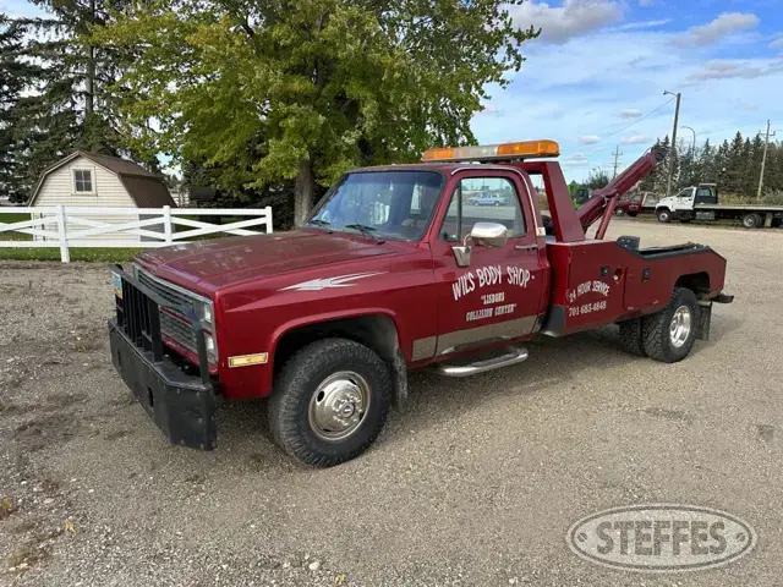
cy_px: 294
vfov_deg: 56.8
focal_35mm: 24
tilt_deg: -10.1
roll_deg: -0.1
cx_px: 392
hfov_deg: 71.6
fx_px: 543
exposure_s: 1/1517
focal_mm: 6.86
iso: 80
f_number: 1.78
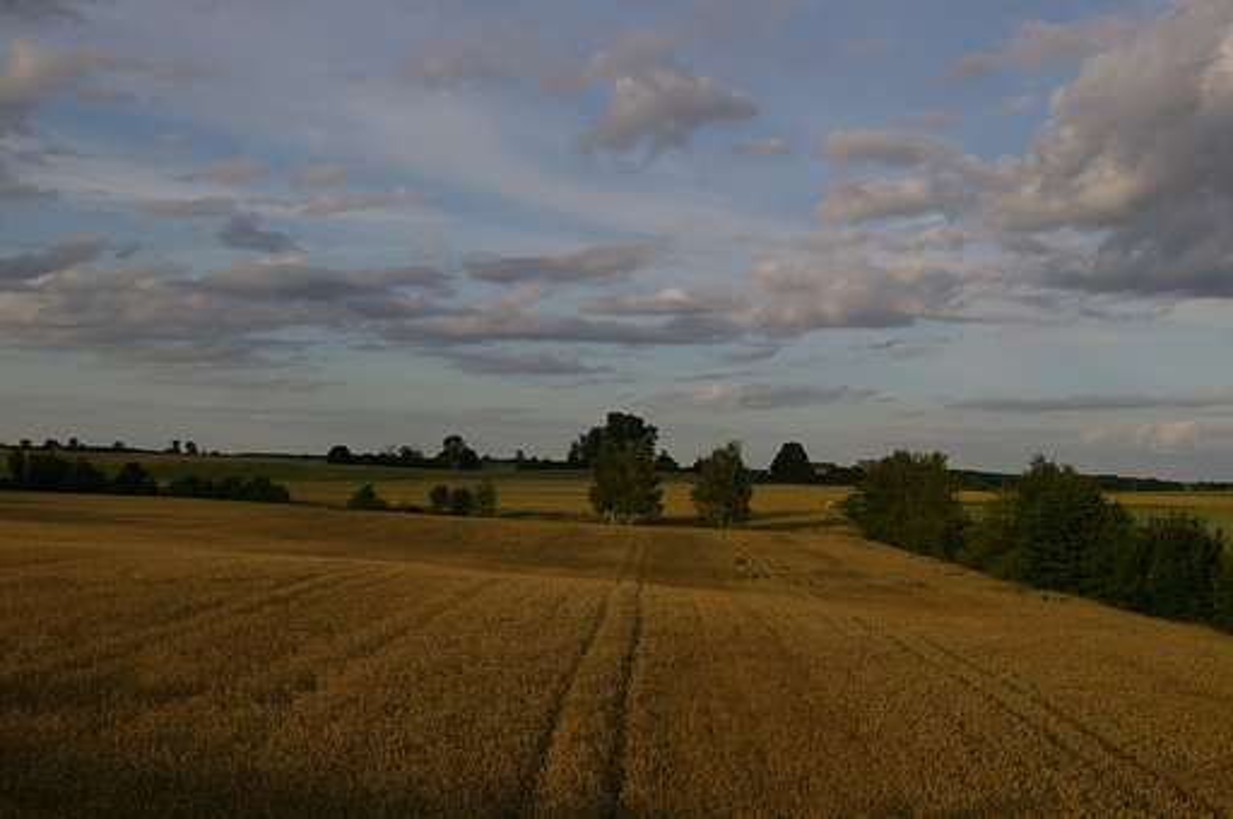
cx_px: 616
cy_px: 410
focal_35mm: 39
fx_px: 1334
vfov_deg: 34.1
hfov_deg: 49.6
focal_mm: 26
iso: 200
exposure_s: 1/350
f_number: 8
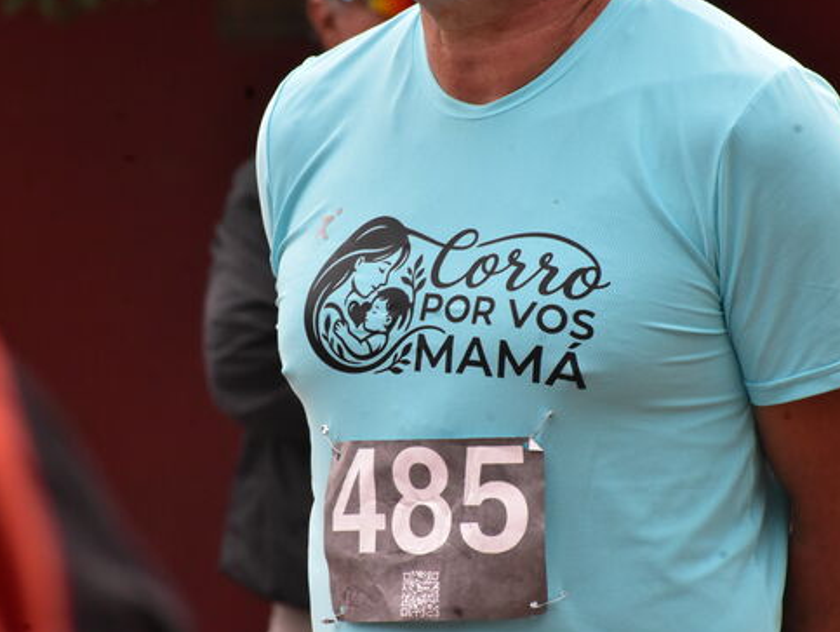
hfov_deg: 3.7
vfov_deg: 2.8
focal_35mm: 537
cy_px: 336
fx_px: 13041
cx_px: 433
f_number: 16
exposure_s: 1/320
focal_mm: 300
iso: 3200
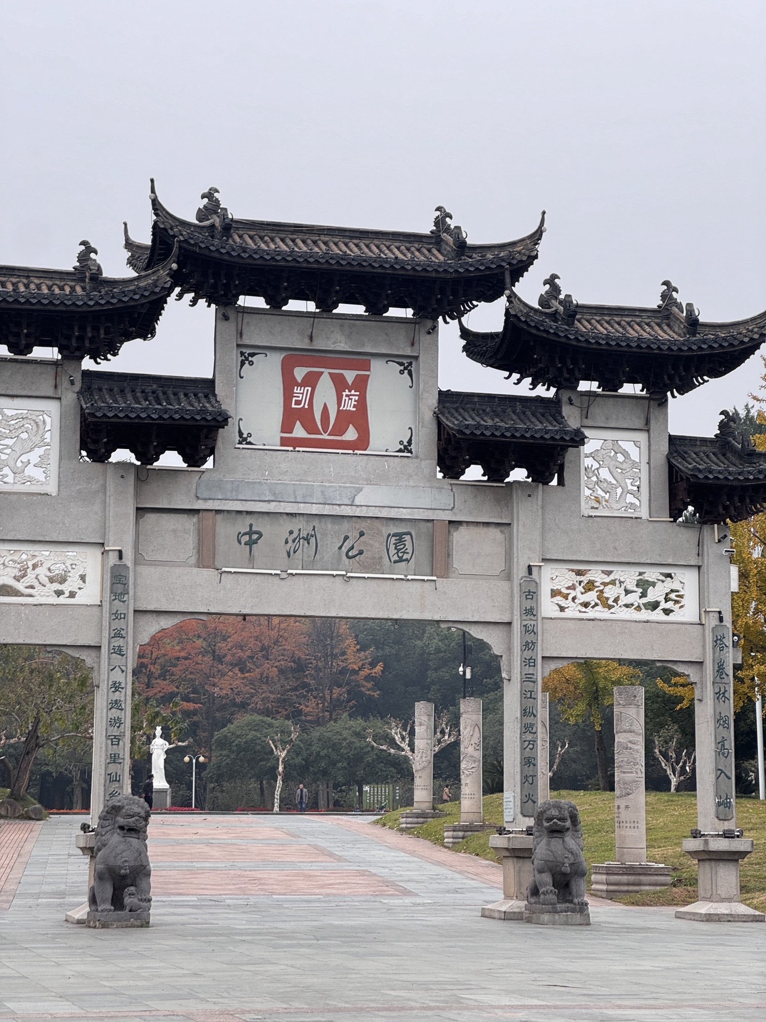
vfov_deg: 25.3
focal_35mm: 77
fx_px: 2272
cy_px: 511
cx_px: 383
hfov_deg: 19.1
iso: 50
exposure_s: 1/99
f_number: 2.8
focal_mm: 9
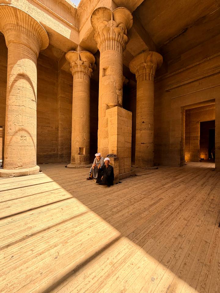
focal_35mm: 14
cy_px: 146
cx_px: 110
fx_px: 119
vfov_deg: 102.1
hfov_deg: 85.7
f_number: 2.2
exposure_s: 1/187
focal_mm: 2.22
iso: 40
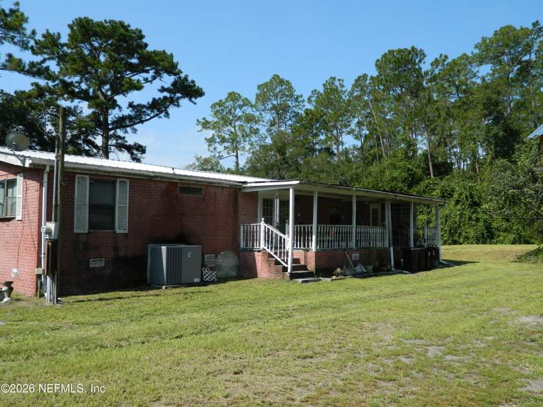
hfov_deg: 58.4
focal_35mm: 31
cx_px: 272
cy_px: 204
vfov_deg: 45.4
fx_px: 486
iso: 80
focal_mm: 5.6
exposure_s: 1/800
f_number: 3.2
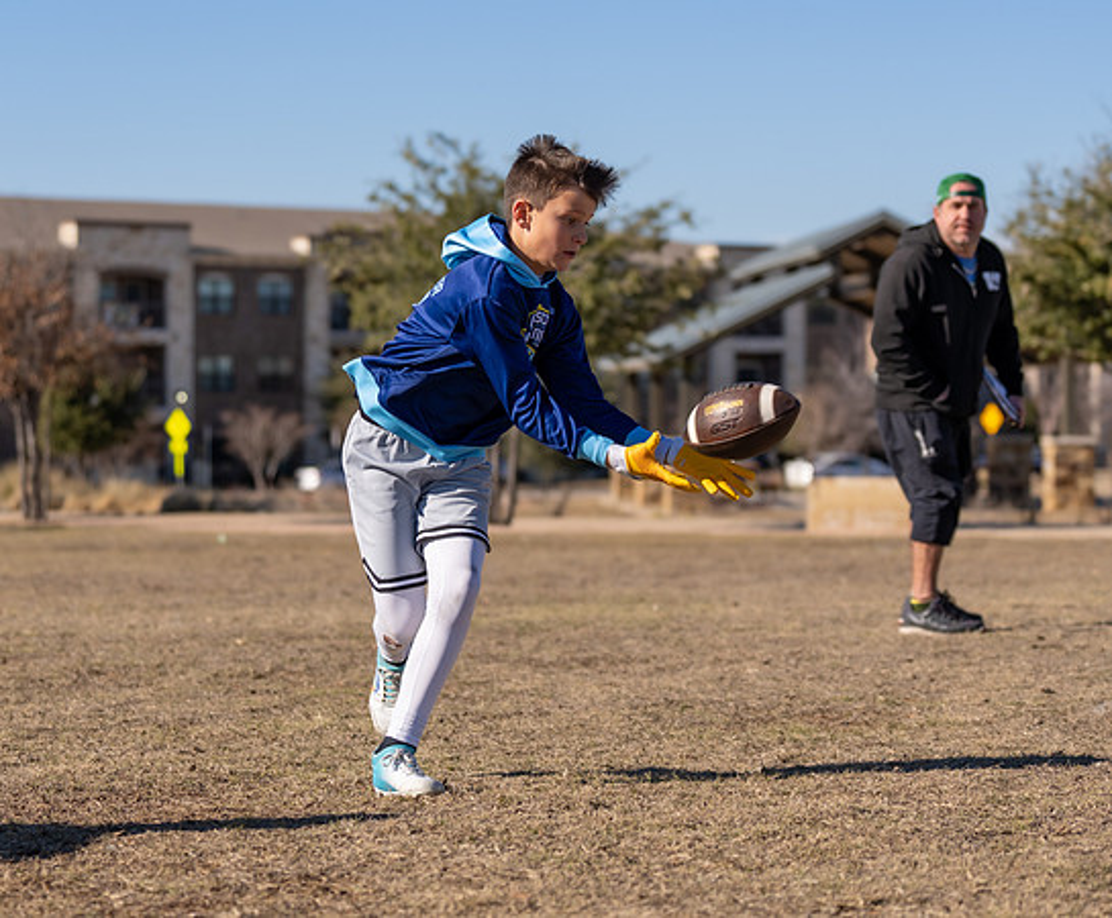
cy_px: 409
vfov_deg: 14.6
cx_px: 540
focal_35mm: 108
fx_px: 3586
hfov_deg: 17.6
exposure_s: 1/2500
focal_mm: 70
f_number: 2.8
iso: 100
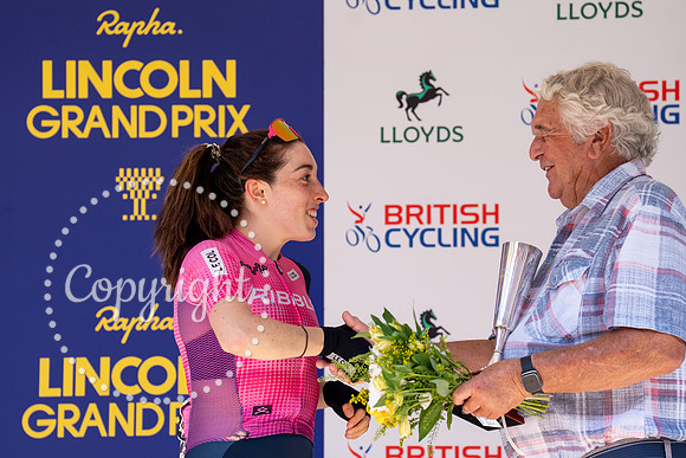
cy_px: 229
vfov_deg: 7.3
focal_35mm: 188
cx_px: 343
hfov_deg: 11.0
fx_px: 3576
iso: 400
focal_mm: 185
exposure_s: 1/1000
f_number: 4
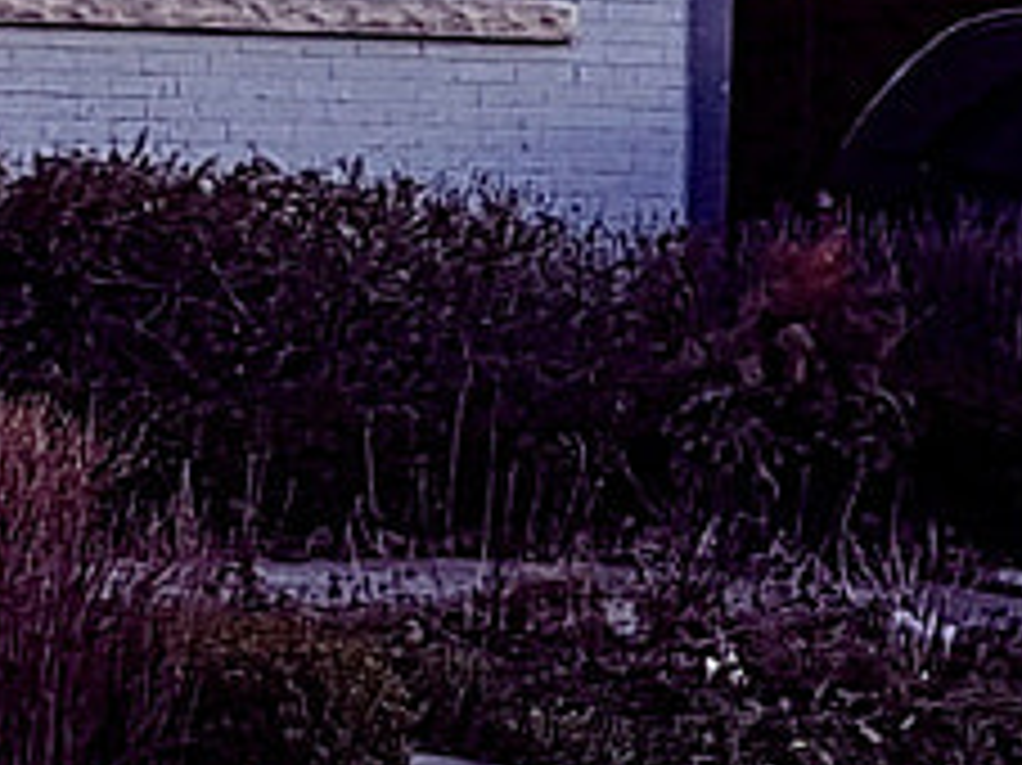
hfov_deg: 10.7
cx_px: 1027
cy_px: -680
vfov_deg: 7.8
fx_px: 5400
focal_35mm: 183
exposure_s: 1/402
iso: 50
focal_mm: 4.2
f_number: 1.7
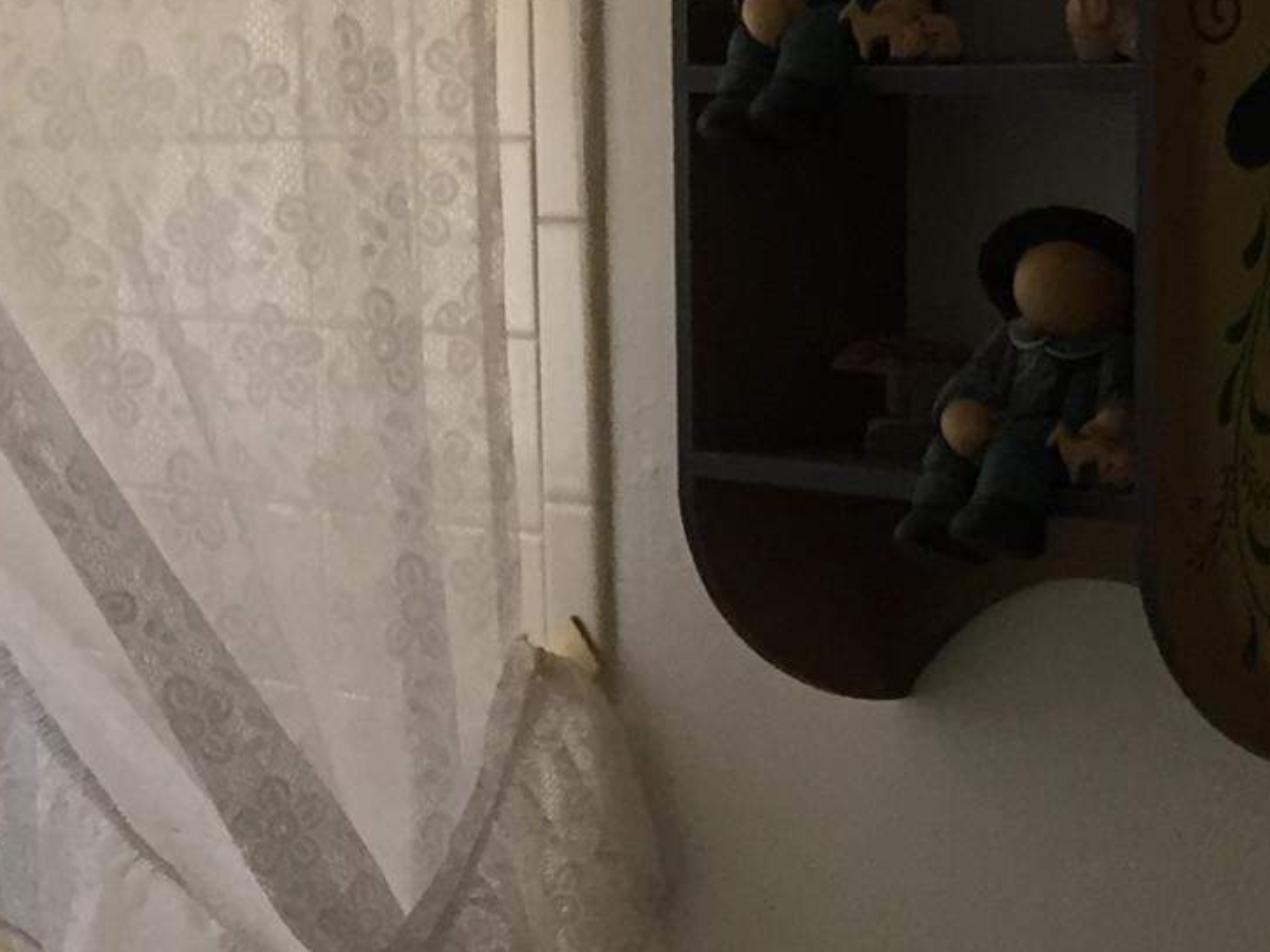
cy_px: 878
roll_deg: +1.2
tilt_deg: -10.4
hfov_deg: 16.4
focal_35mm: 120
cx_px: 504
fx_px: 4403
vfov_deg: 12.3
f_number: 2.2
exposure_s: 1/30
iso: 40
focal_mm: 4.15
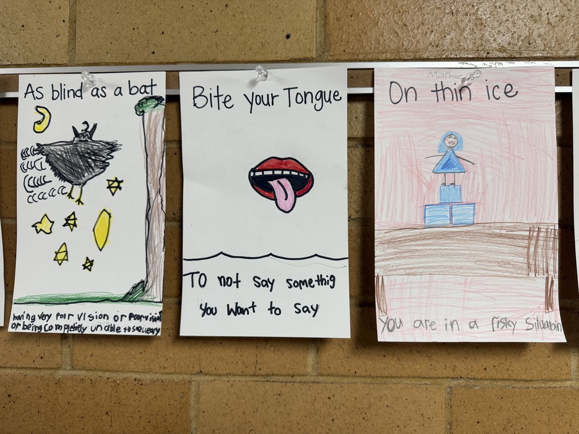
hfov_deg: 71.6
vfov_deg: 56.8
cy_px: 217
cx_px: 290
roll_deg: +0.0
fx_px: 401
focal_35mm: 24
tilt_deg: -1.4
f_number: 1.78
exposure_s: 1/60
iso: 160
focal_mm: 6.76
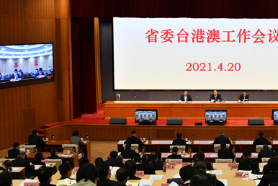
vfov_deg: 23.0
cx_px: 211
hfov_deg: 33.2
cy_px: 74
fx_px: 456
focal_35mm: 59
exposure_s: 1/160
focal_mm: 38
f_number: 6.3
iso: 1600
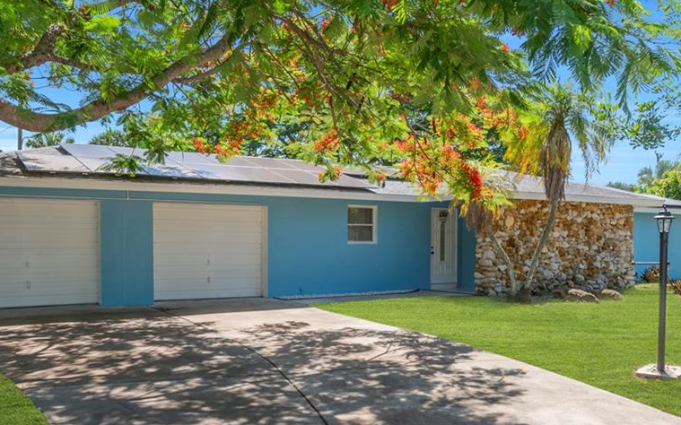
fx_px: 612
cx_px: 275
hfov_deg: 57.7
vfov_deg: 38.1
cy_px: 265
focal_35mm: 33
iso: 100
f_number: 6.3
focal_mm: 16
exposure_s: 1/160
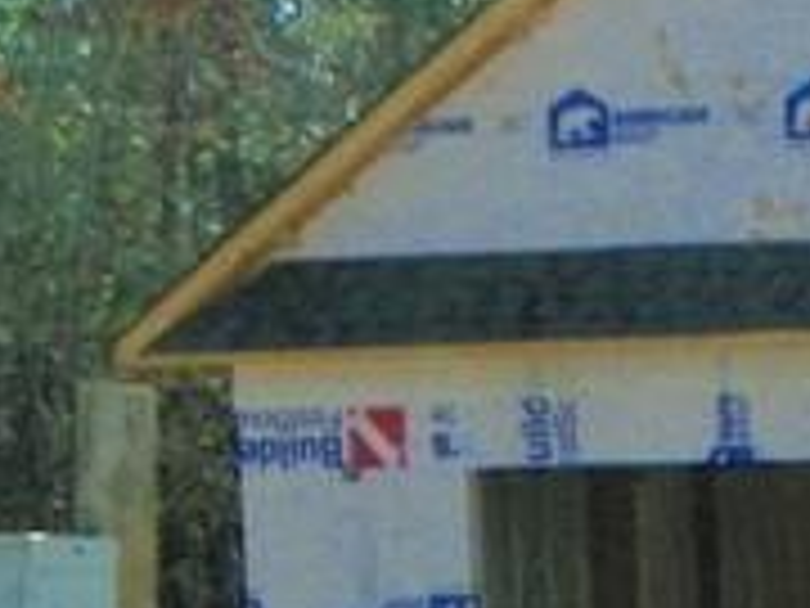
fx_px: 3463
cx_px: 1998
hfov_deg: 11.0
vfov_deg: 9.7
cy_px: 917
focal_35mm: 148
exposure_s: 1/400
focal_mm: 4.6
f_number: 5
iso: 64
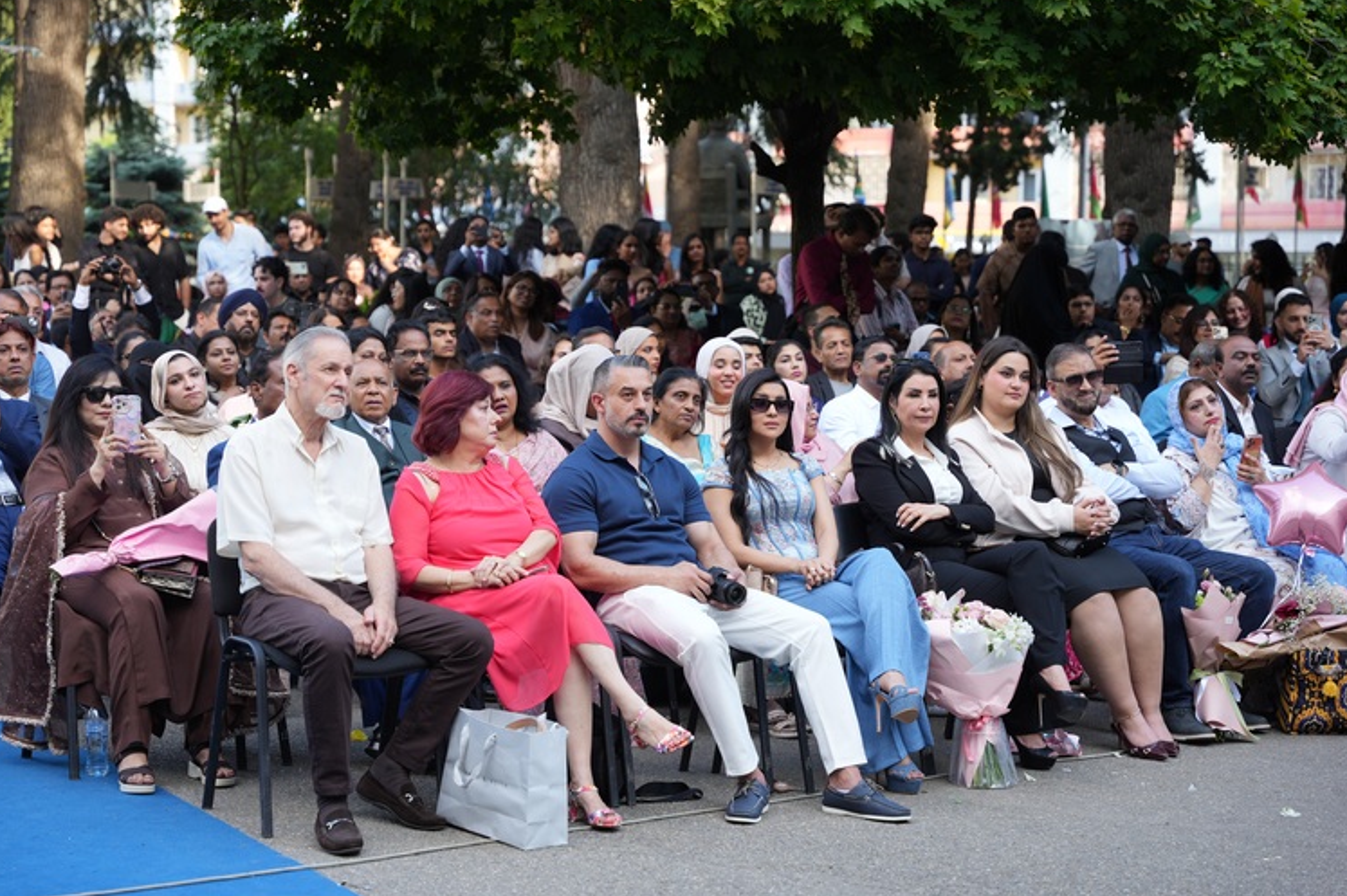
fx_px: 2804
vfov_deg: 18.2
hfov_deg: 27.0
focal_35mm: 75
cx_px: 638
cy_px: 428
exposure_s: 1/160
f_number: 3.5
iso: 200
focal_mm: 70
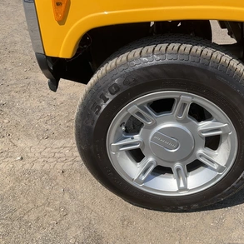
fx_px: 279
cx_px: 163
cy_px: 124
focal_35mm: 35
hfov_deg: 46.5
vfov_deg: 47.2
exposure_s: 1/1279
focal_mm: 3
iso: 25
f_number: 1.8
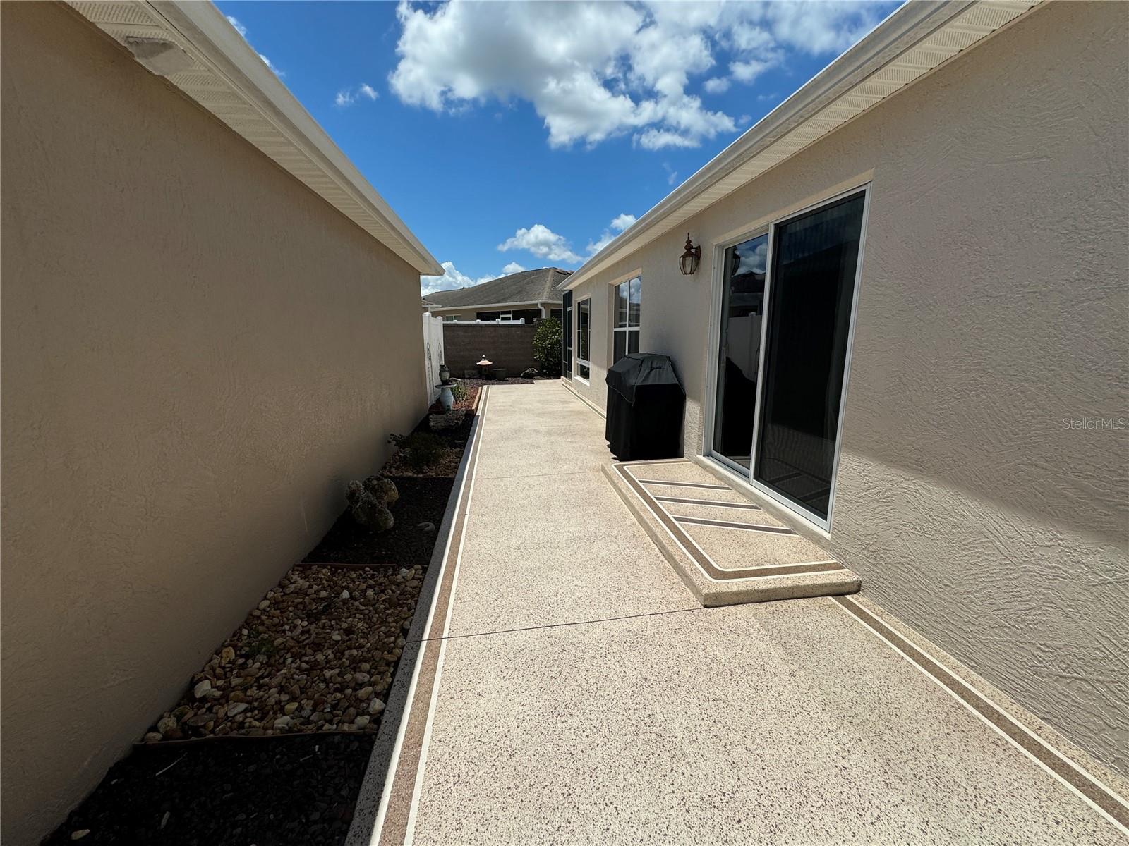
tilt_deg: -4.7
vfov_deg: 85.7
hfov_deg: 102.1
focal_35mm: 14
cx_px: 564
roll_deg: -1.0
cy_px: 423
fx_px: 457
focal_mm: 2.22
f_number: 2.2
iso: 50
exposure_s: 1/4630
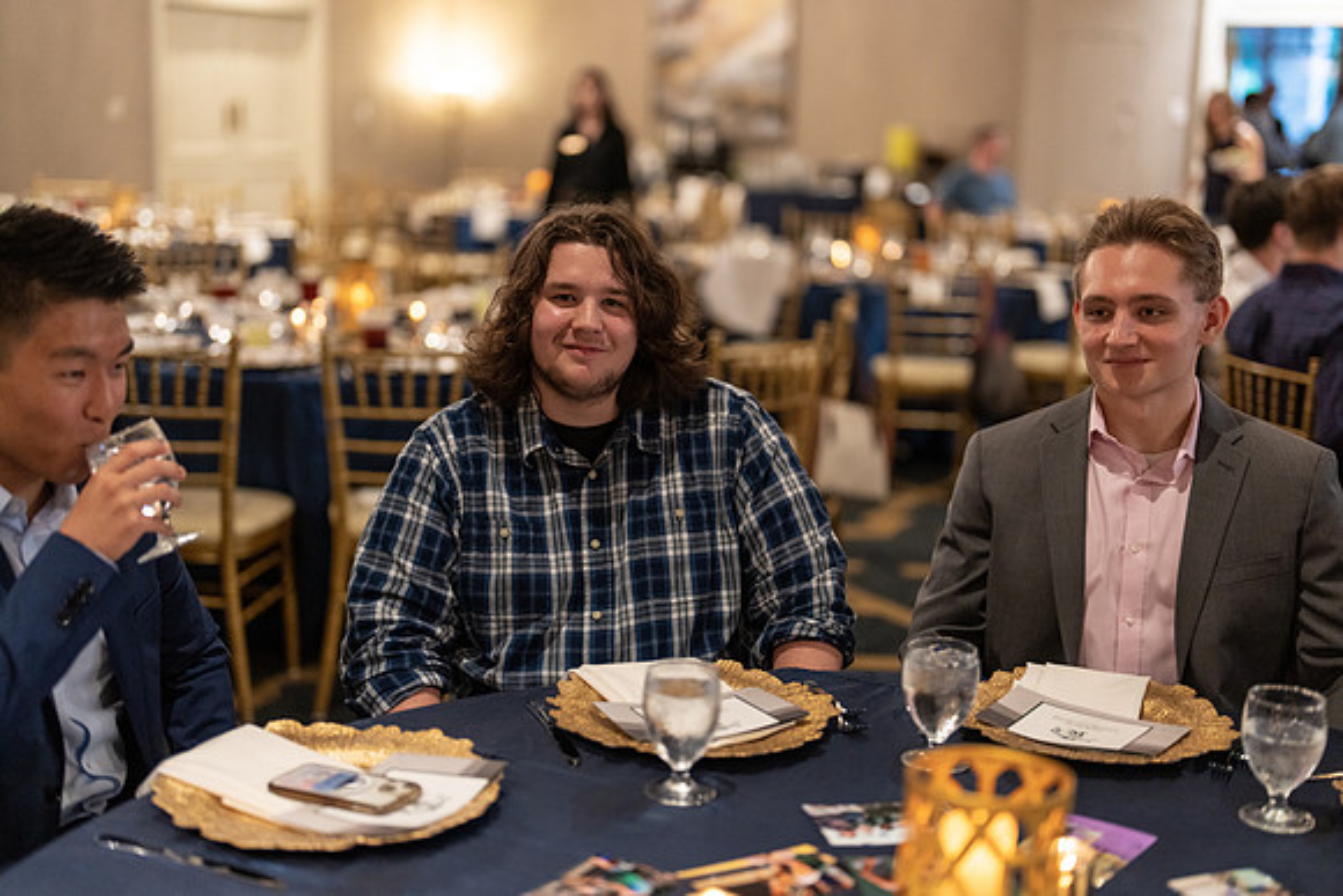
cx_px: 672
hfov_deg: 39.6
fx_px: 1866
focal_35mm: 50
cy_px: 448
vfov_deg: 27.0
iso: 1250
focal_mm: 50
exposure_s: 1/320
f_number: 1.2
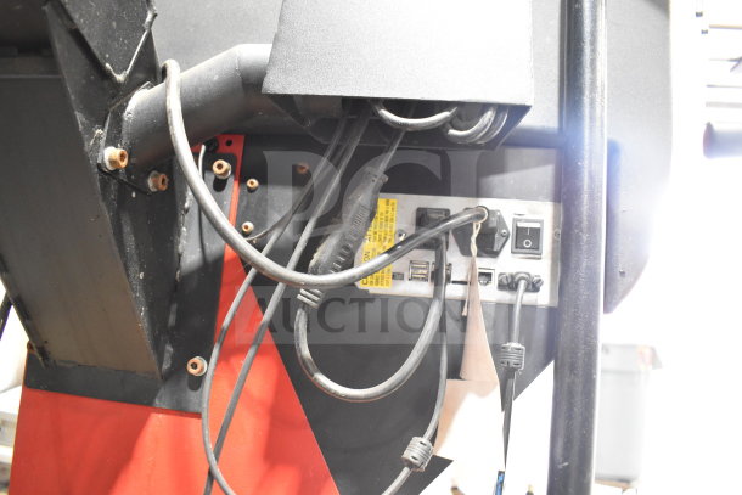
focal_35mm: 27
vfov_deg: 48.0
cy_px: 248
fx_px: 557
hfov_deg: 67.4
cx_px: 371
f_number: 3.5
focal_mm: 18
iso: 2500
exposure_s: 1/30
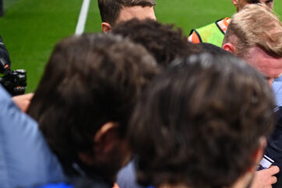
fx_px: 775
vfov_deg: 13.8
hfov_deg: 19.1
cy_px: 145
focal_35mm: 99
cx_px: 361
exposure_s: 1/1600
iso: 1250
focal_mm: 35
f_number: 1.8
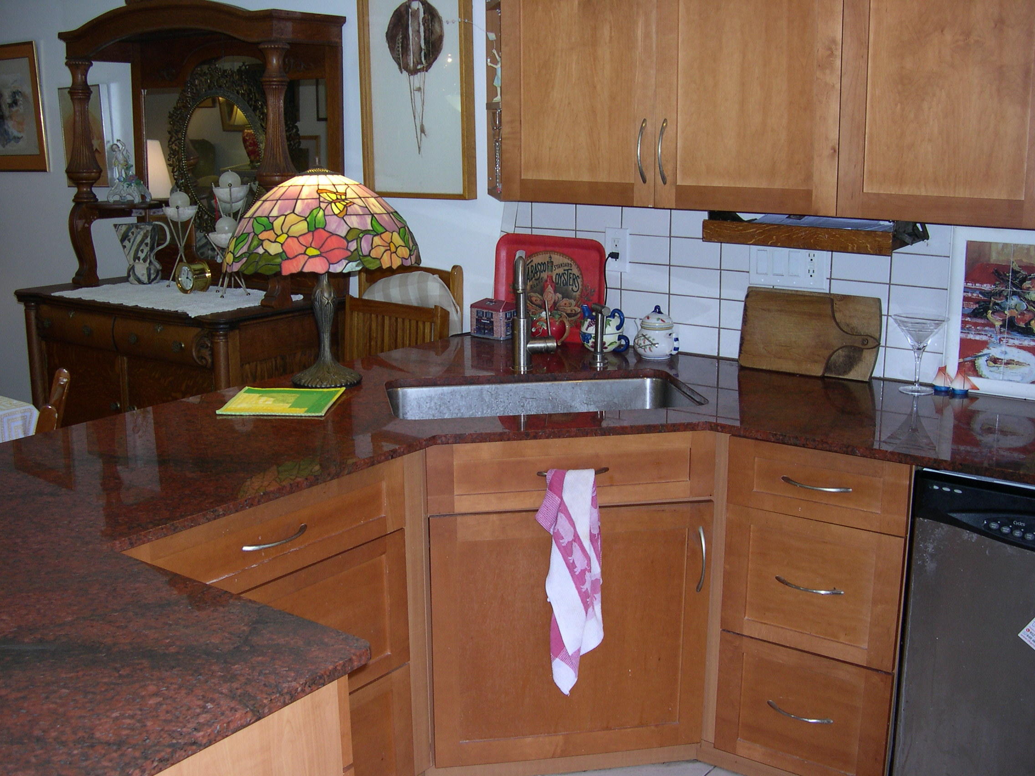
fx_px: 1136
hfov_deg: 49.0
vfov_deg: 37.7
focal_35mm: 38
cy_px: 388
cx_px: 518
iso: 100
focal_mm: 8
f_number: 2.8
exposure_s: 1/60
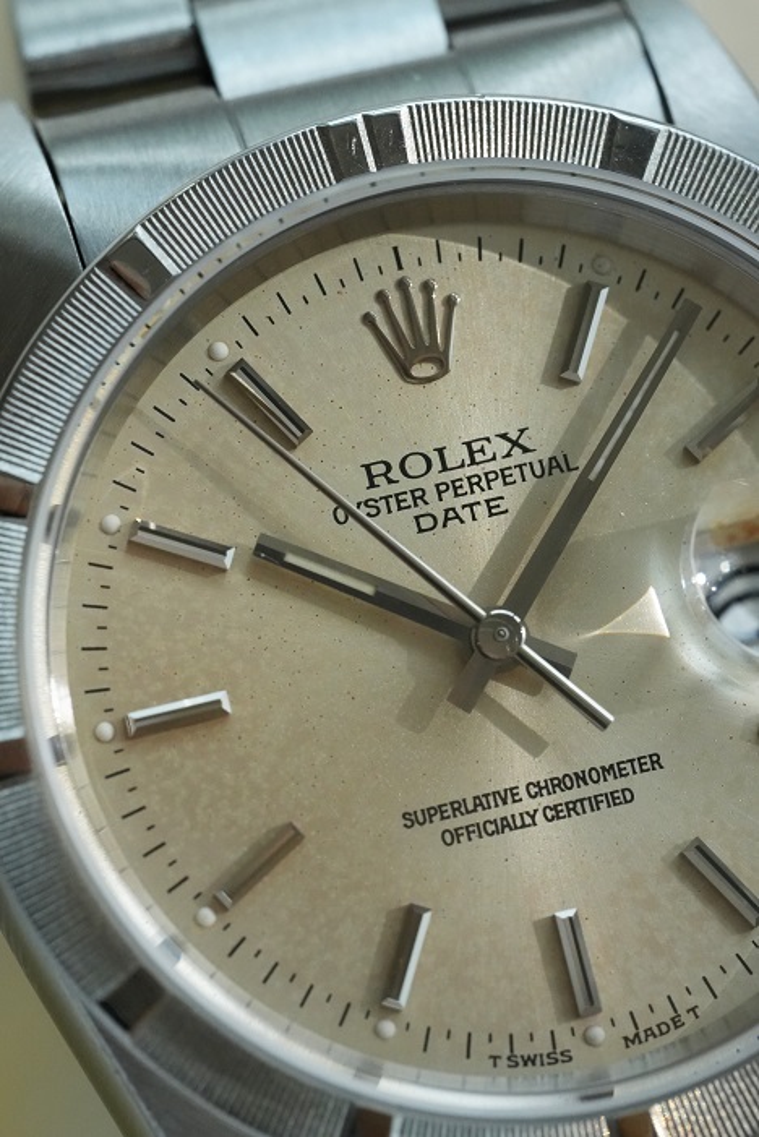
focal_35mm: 105
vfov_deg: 19.4
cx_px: 380
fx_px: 3317
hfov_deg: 13.1
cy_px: 568
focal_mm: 105
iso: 6400
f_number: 9
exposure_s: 1/250
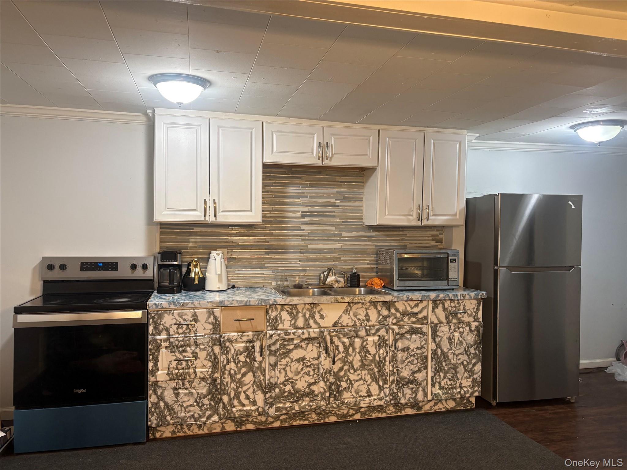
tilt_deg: -1.5
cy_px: 235
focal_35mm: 26
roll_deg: +0.2
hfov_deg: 67.3
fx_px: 471
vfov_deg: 53.1
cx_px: 314
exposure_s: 1/60
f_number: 1.6
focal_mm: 5.96
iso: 125
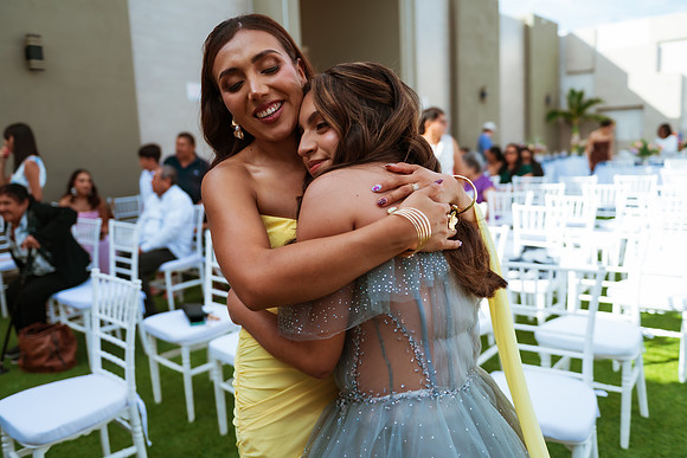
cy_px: 229
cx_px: 344
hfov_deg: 60.3
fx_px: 592
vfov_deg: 42.3
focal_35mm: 31
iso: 100
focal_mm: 31
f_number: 2.8
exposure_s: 1/800
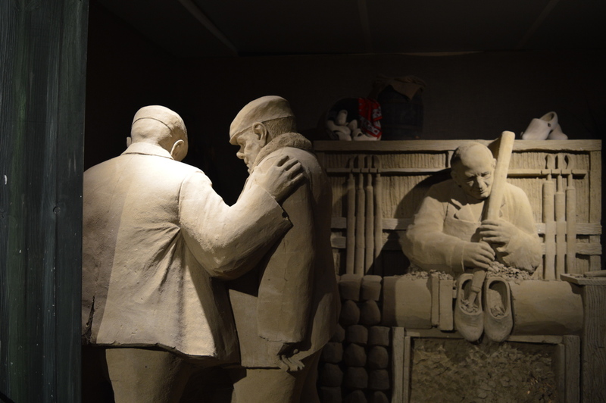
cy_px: 202
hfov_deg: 62.0
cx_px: 303
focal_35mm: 30
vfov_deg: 43.5
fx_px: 505
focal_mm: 20
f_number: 3.8
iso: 400
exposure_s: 1/50
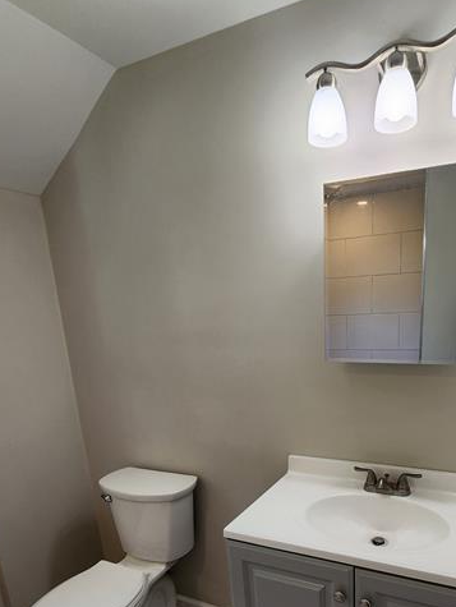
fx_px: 368
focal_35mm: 21
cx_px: 295
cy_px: 418
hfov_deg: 62.3
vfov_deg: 75.8
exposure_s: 1/120
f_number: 2.2
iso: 100
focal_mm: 2.2
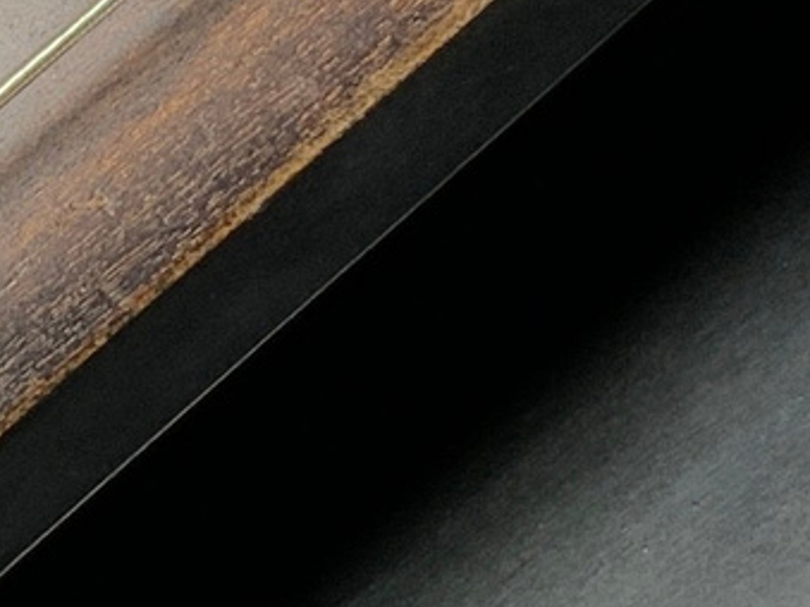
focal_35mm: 219
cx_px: -268
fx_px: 5123
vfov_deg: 6.8
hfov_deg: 8.9
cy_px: 43
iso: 25
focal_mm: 3
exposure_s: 1/104
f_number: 1.8
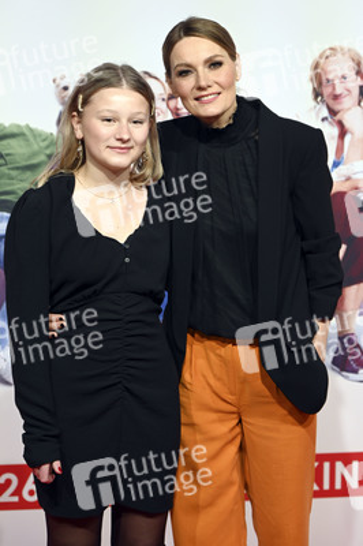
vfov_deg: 20.0
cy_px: 273
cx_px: 182
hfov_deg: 13.4
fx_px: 1545
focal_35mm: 102
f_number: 6.3
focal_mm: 102
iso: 1250
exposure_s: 1/200
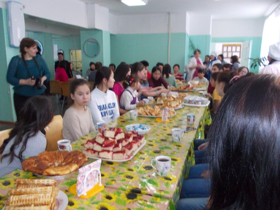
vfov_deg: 49.7
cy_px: 105
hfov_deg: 63.4
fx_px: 226
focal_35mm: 28
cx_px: 140
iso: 200
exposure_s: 1/25
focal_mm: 4
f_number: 2.7
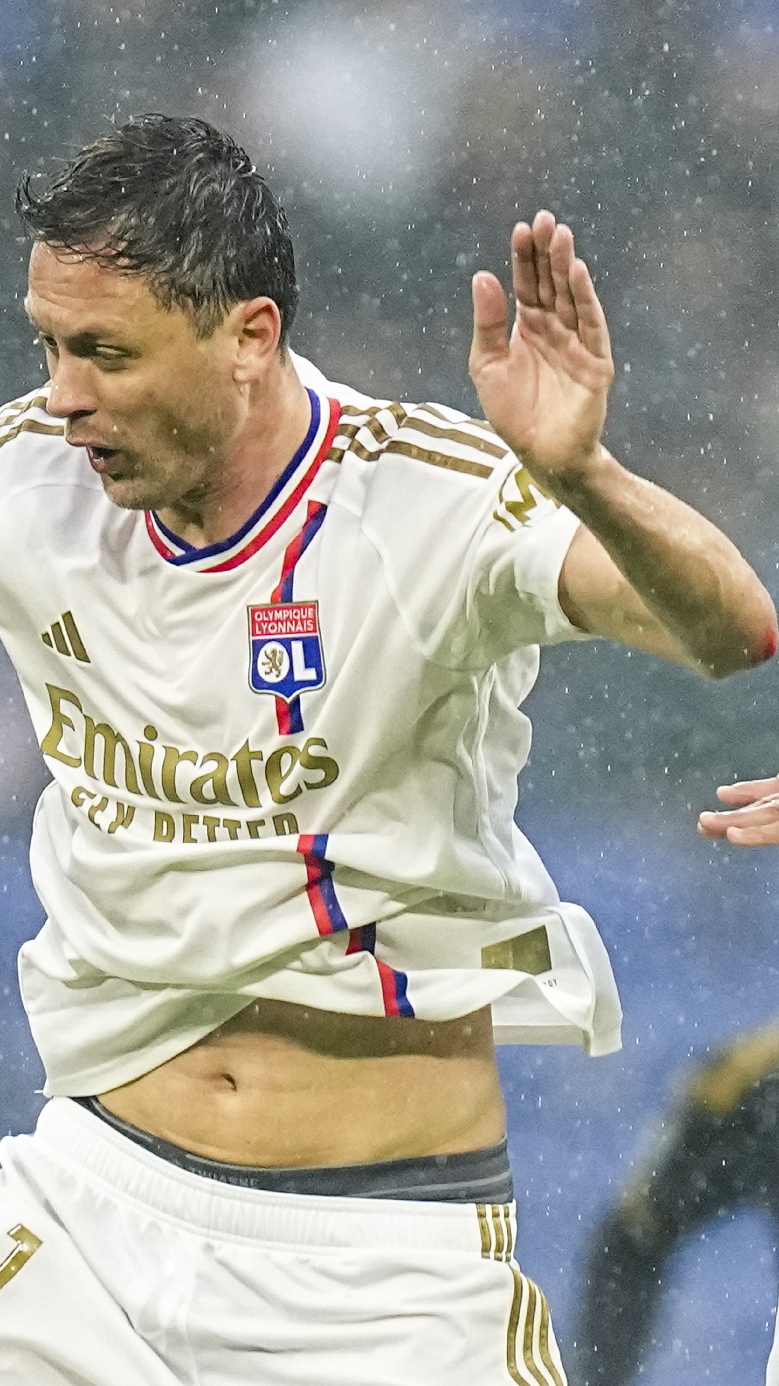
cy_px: 713
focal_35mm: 831
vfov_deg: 2.6
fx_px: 30518
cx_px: 673
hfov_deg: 1.5
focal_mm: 400
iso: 2500
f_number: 2.8
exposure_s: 1/1600
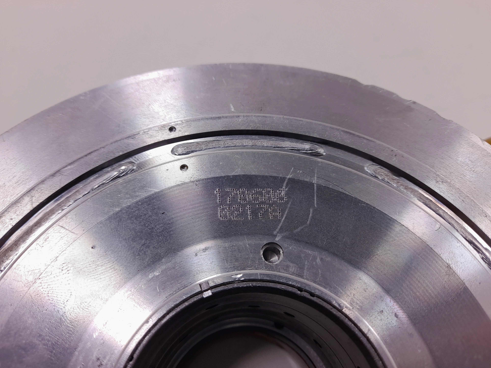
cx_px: 246
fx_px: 355
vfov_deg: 54.9
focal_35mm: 25
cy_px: 184
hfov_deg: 69.4
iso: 20
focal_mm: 4.6
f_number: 2
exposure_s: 1/174
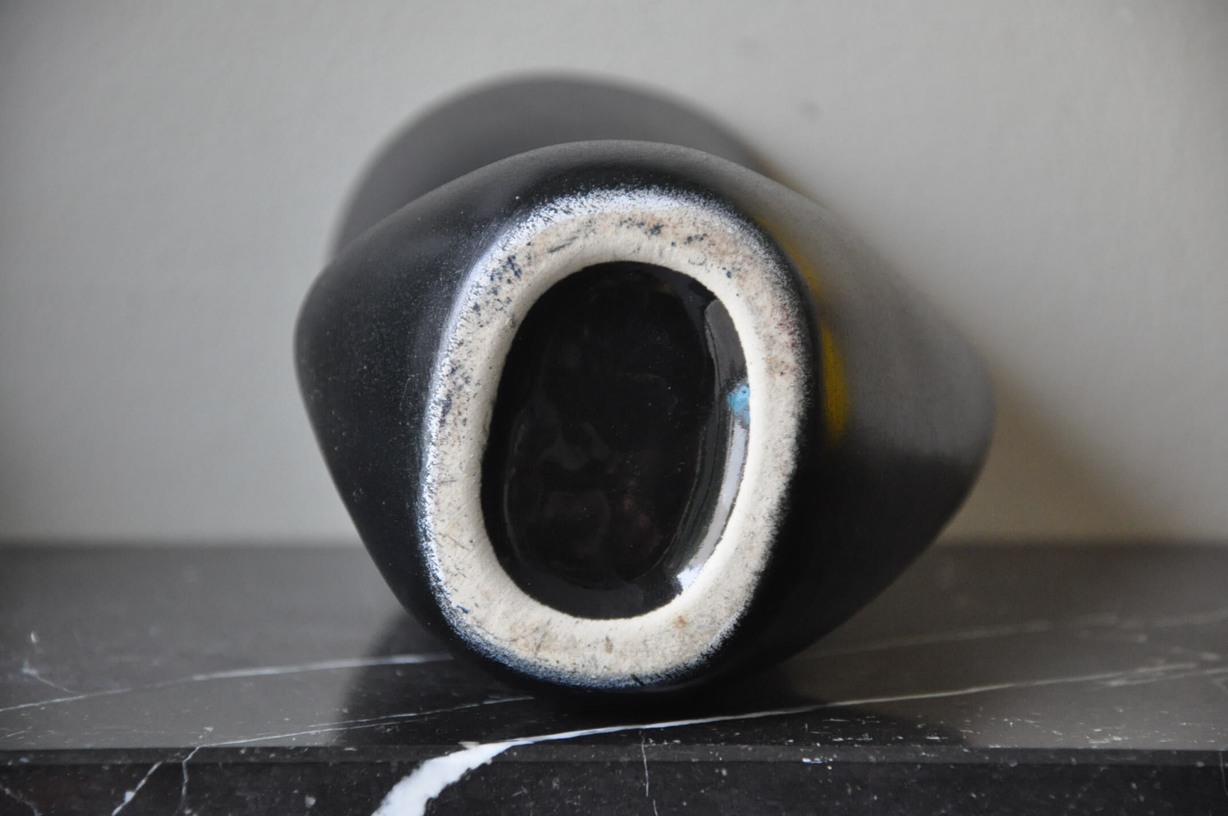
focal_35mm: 158
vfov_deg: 8.7
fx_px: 5366
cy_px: 408
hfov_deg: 13.1
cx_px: 614
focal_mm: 105
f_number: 5.6
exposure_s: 1/60
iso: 1600
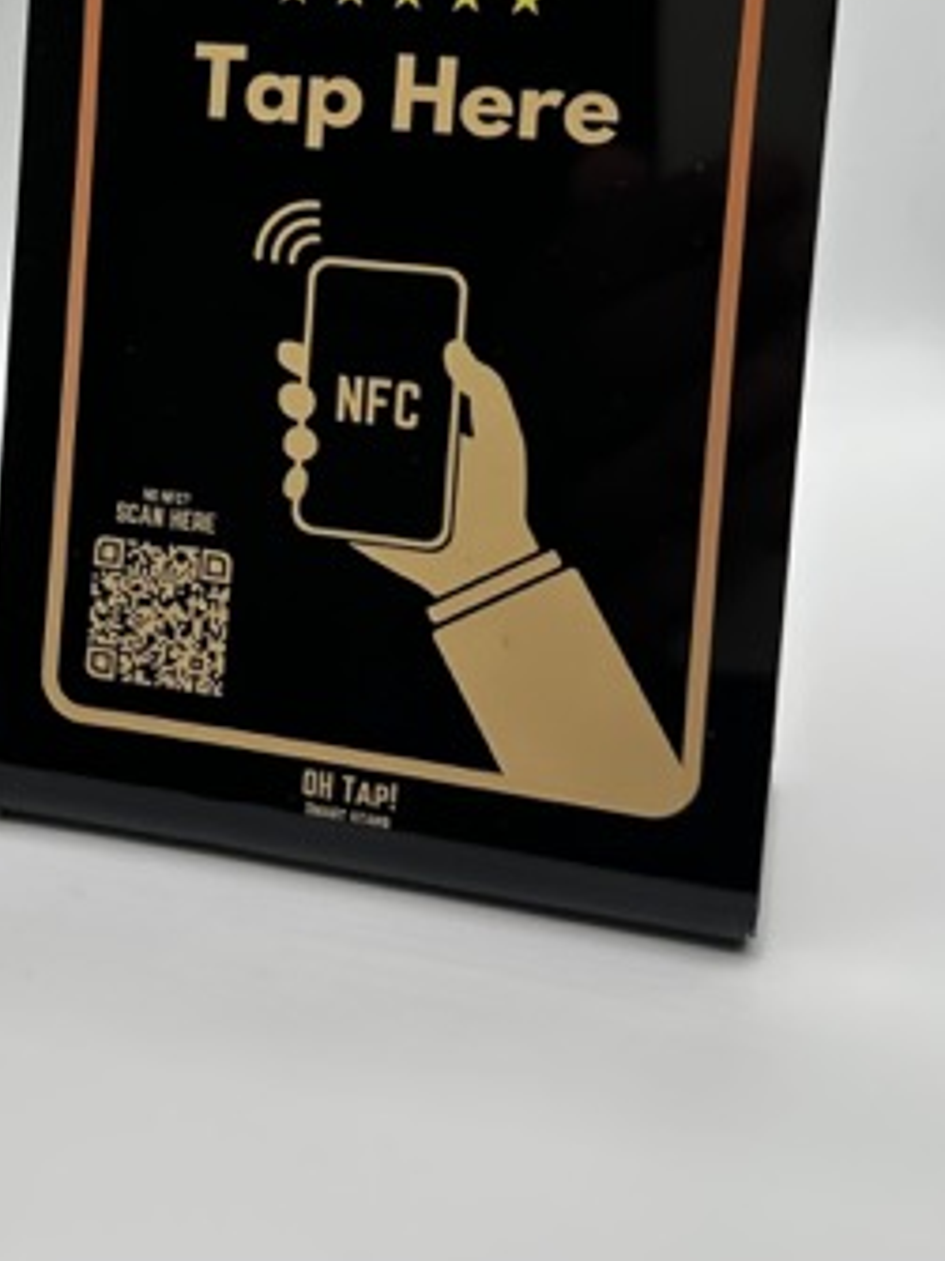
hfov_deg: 32.2
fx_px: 1566
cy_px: 136
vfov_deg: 40.7
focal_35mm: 43
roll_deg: -0.4
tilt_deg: -17.2
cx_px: 120
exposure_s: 1/125
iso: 64
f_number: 1.78
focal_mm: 6.86
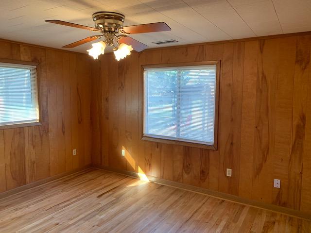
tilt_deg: -6.1
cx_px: 156
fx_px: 234
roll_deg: -1.0
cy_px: 116
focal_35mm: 26
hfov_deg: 67.3
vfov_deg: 53.1
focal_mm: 4.25
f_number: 1.8
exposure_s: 1/60
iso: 50
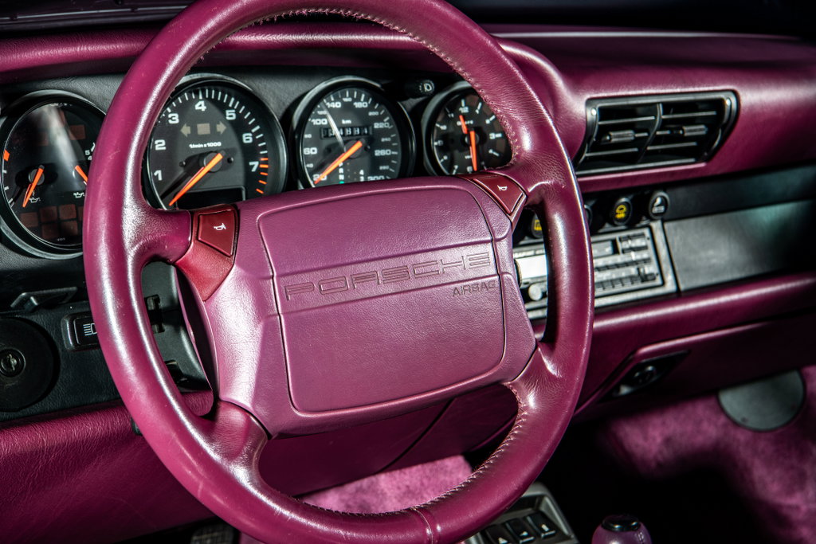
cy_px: 272
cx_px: 408
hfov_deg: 28.8
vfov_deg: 19.5
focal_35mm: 70
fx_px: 1587
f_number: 10
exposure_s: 1/100
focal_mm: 70
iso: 200
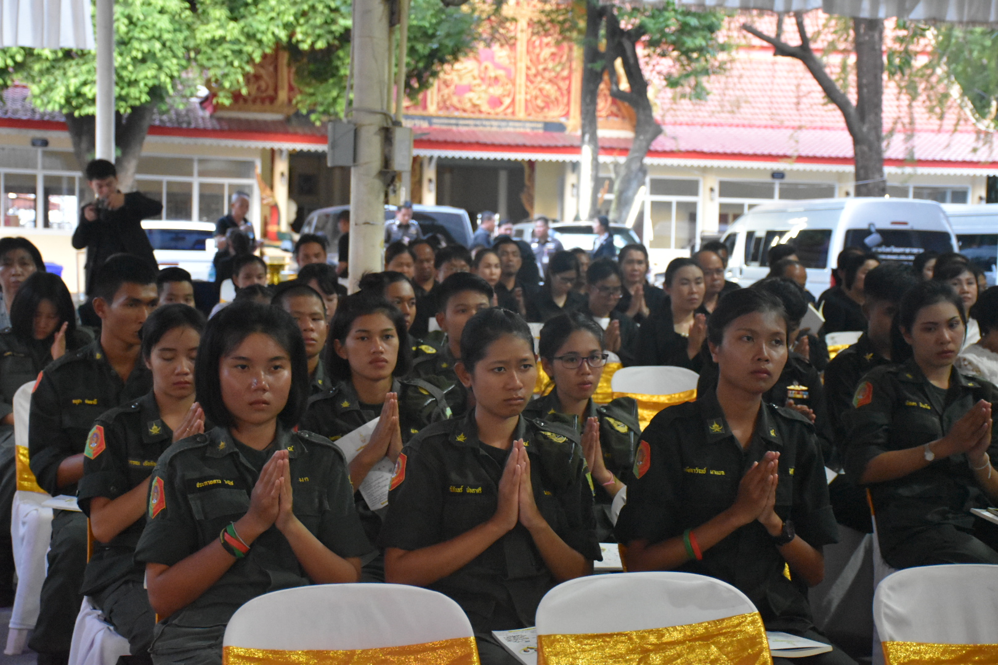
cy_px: 332
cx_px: 499
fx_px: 1746
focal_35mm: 63
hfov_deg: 31.9
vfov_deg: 21.6
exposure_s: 1/60
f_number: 4.5
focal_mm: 42
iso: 7200
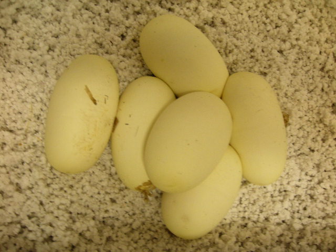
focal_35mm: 38
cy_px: 126
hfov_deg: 49.0
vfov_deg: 37.7
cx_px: 168
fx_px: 369
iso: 200
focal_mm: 6.3
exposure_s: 1/11
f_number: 3.2
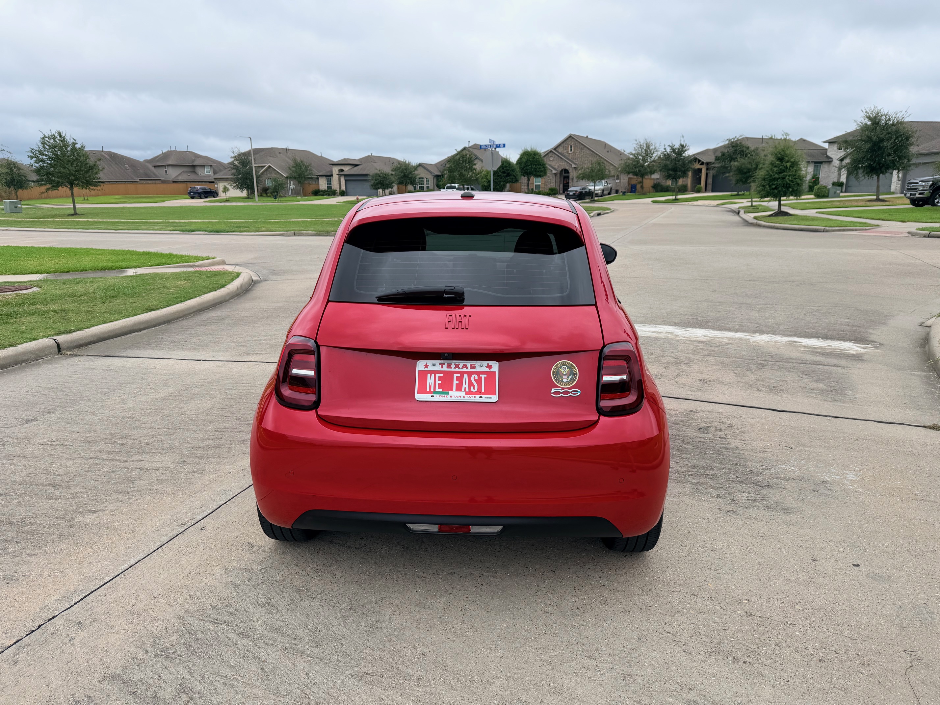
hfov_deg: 71.6
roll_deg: +0.9
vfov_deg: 56.8
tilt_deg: -13.8
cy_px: 352
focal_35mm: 24
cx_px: 470
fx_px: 652
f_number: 1.78
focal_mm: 6.76
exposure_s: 1/1553
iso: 80
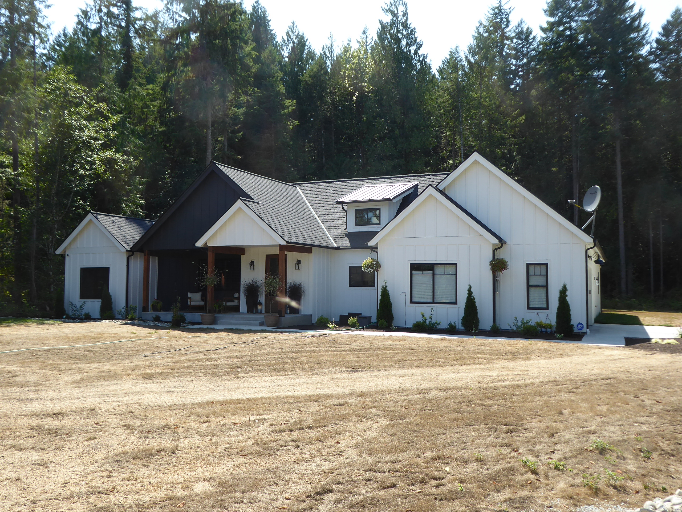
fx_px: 630
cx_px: 341
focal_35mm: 32
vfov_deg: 44.2
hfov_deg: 56.8
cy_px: 256
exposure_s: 1/320
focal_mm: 5.4
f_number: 3.5
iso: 80
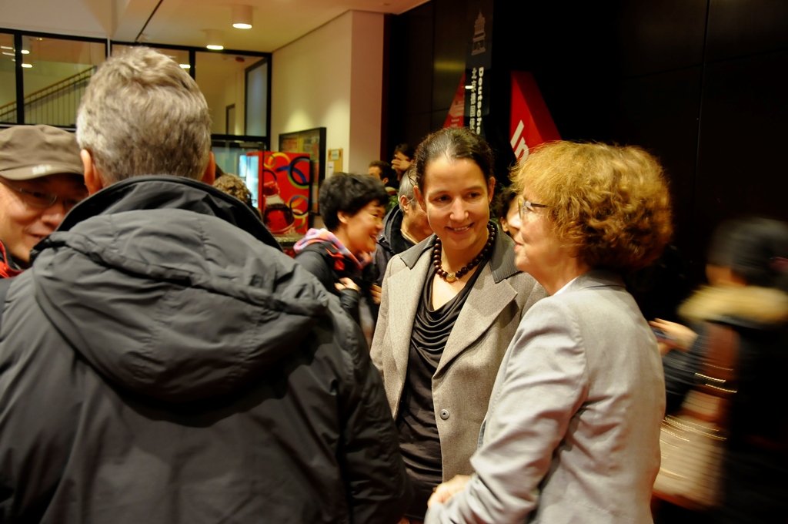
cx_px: 394
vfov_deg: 31.8
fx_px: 918
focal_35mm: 42
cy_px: 262
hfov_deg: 46.5
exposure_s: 1/10
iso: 800
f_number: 5
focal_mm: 28
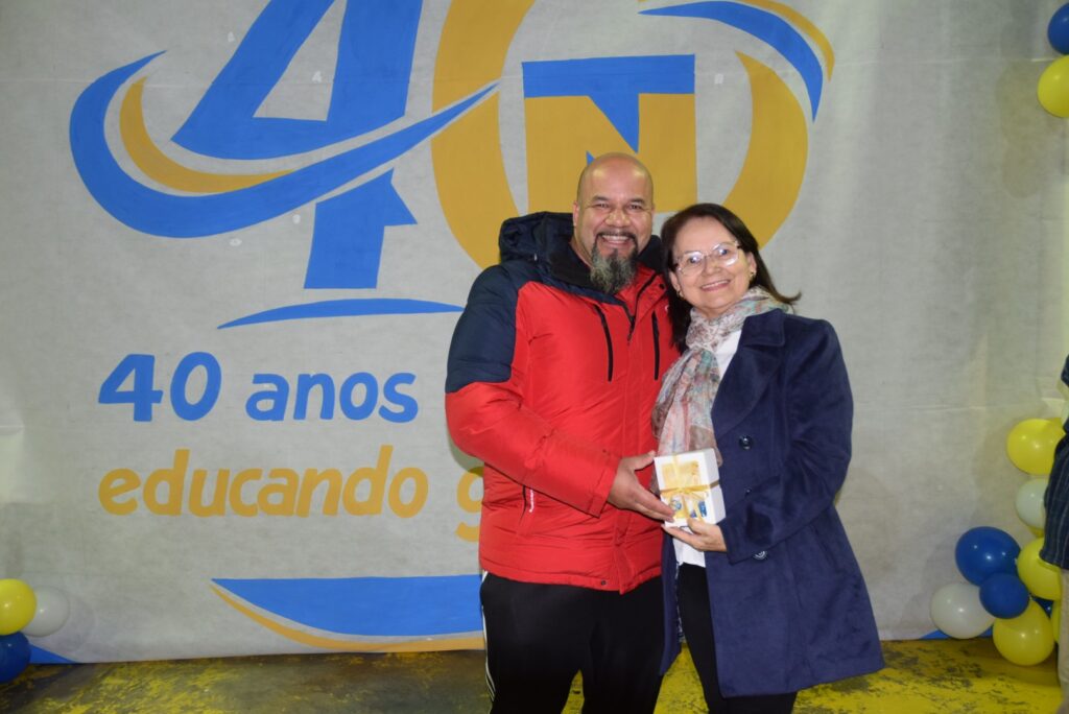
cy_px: 357
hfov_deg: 57.2
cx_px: 534
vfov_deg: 40.0
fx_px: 980
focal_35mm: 33
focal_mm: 22
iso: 800
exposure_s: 1/60
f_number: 3.8
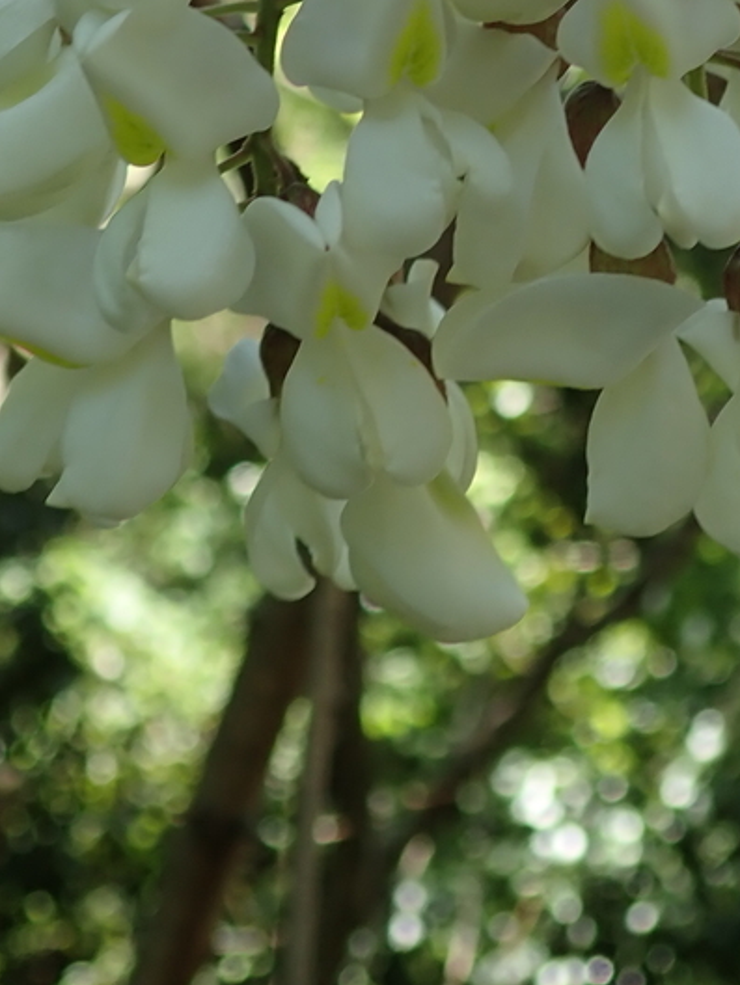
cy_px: 34
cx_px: 455
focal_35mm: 68
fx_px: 1937
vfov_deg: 27.2
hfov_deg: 21.6
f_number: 2.3
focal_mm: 5.5
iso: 100
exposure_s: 1/200
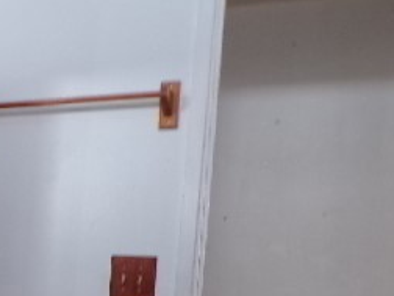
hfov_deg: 28.1
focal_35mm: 61
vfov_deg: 22.5
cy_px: 335
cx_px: -66
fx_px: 694
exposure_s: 1/30
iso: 200
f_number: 3
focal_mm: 4.3
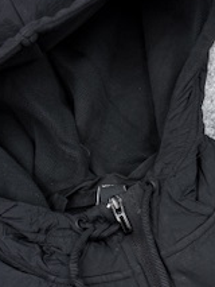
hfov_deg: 20.3
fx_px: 596
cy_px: 260
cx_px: 153
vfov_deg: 26.1
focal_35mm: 72
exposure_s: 1/100
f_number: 1.78
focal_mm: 6.76
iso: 80
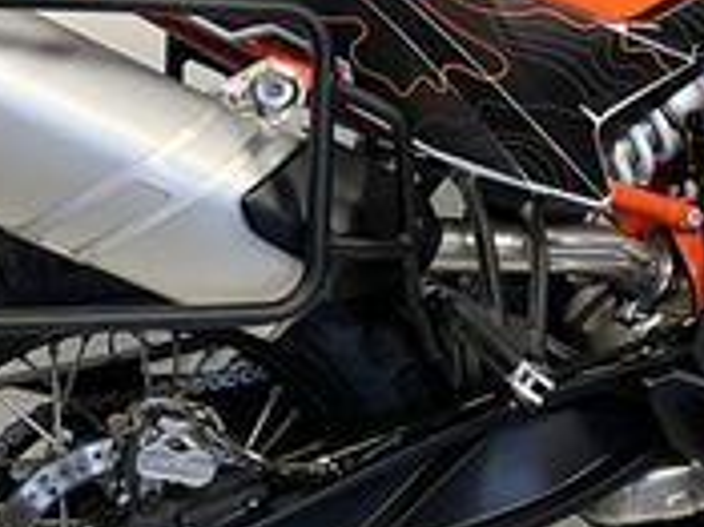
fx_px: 1931
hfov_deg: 20.5
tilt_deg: -21.1
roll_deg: -1.4
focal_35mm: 95
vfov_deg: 15.4
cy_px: 68
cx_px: 551
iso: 100
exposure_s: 1/50
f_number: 1.6
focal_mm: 5.1
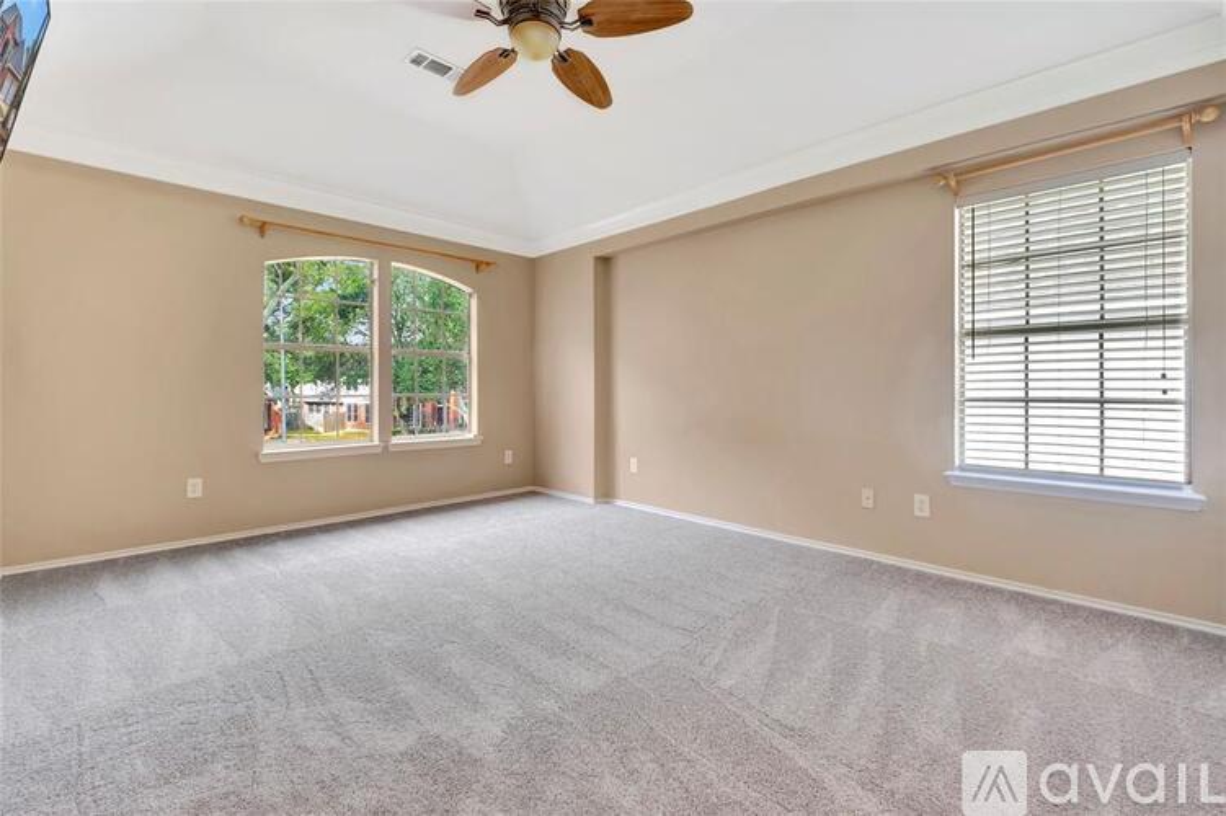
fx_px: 511
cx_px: 613
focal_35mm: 15
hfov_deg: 100.4
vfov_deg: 77.3
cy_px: 408
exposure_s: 1/15
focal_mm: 10
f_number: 8
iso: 400
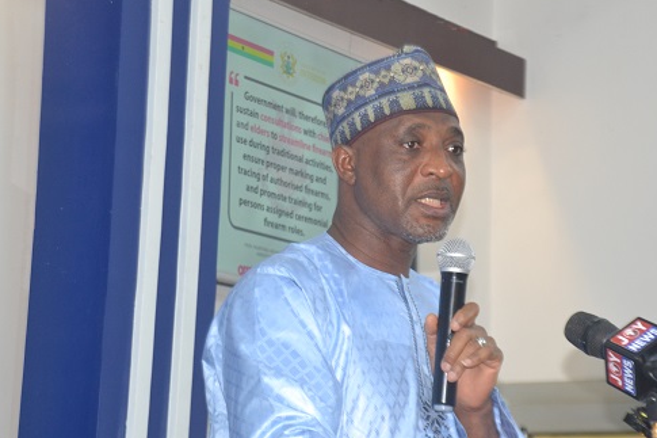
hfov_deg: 17.8
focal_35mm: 115
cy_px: 218
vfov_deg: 11.9
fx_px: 2098
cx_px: 362
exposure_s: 1/60
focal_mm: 62
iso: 800
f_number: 5
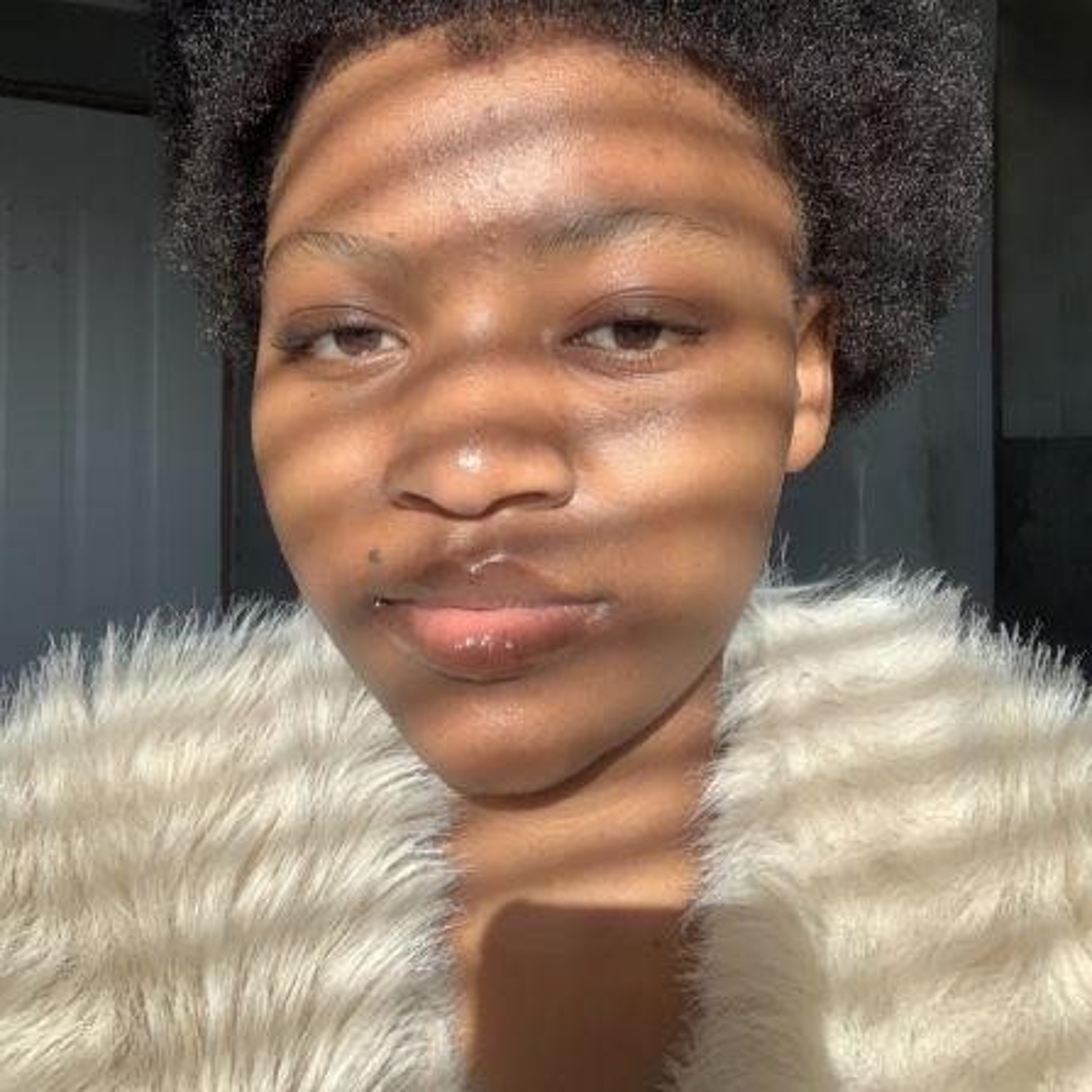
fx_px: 1356
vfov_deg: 43.4
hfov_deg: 43.9
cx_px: 547
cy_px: 381
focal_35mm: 38
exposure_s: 1/249
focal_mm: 2.87
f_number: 2.2
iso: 16
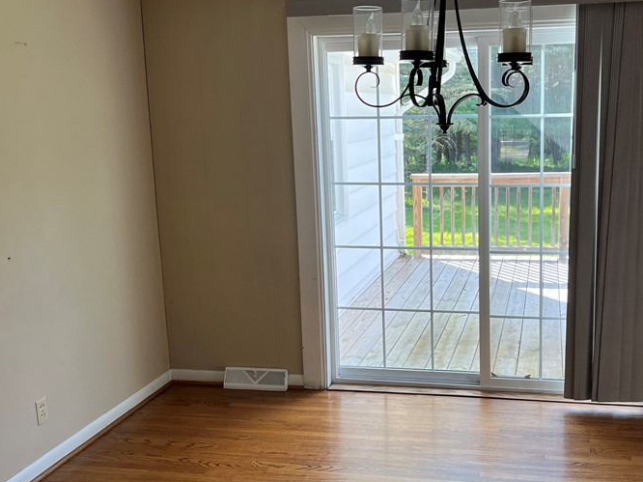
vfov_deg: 35.9
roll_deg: +1.9
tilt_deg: -11.1
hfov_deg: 46.4
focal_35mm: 40
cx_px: 405
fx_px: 743
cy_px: 257
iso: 50
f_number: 1.6
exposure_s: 1/151
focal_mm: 5.1
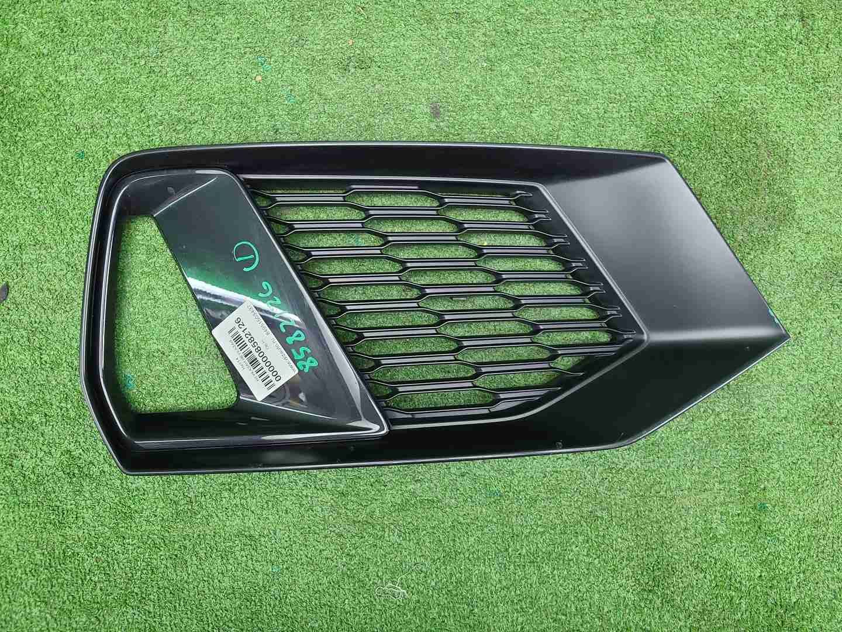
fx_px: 632
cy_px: 316
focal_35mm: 26
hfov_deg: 67.3
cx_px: 421
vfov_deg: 53.1
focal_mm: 5.4
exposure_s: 1/50
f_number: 1.8
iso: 297
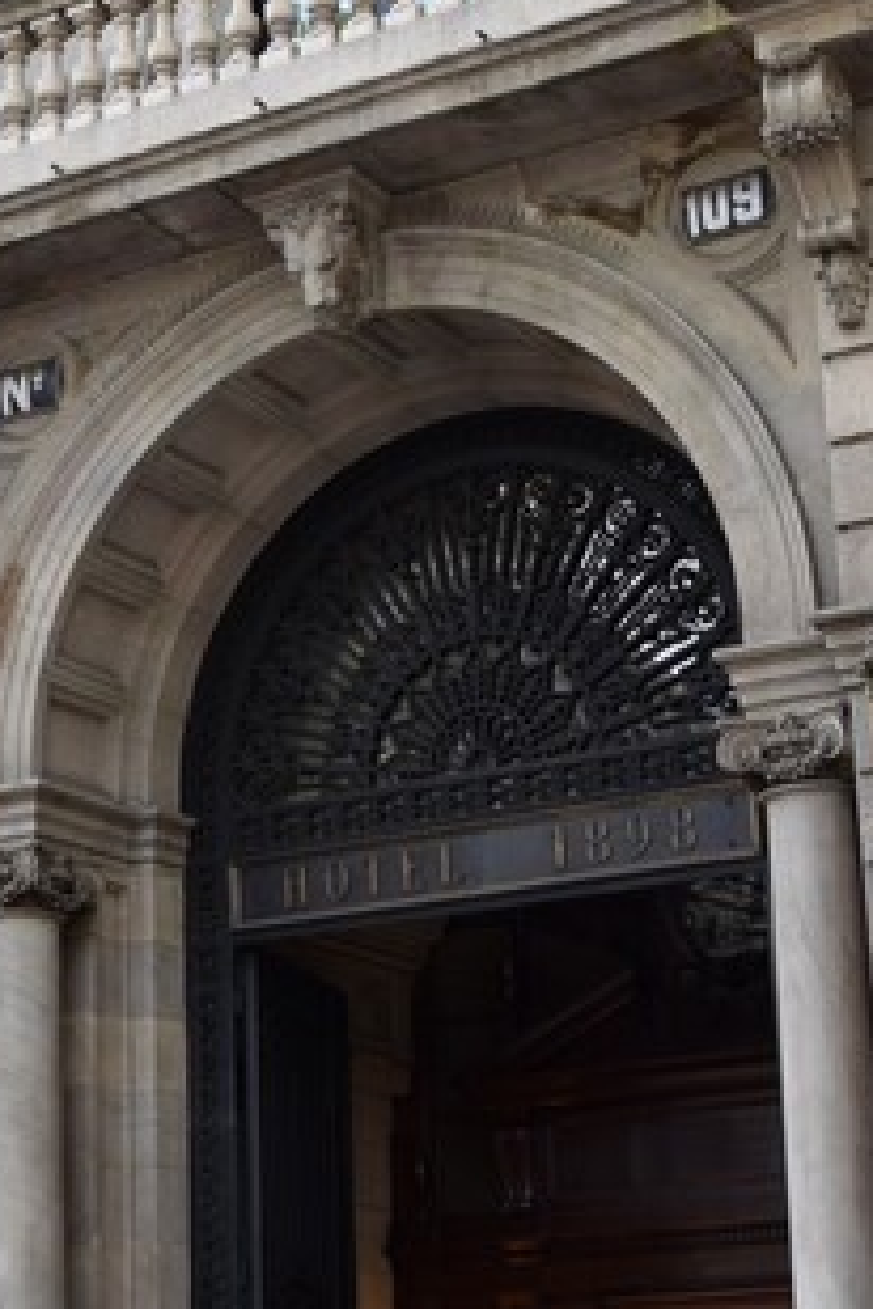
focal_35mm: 70
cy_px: 633
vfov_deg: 28.8
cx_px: 462
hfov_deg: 19.5
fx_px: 2546
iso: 400
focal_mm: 18
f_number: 5.6
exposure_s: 1/125
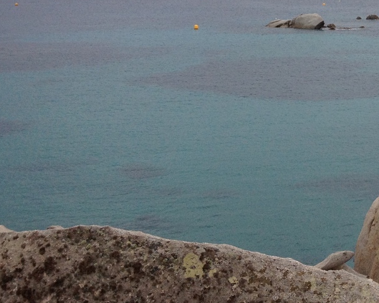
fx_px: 1021
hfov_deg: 19.5
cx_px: 482
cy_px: -21
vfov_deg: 16.4
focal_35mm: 91
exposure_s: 1/1126
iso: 64
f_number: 2.4
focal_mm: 4.28
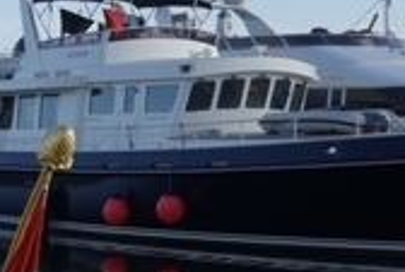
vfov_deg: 10.4
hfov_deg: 14.5
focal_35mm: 133
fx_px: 1500
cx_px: -174
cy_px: 188
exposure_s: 1/125
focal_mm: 35
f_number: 9.5
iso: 80
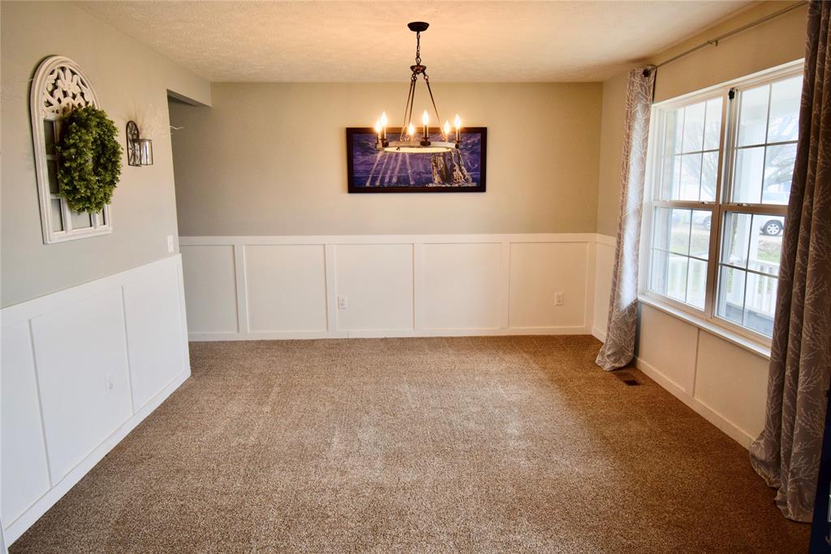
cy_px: 277
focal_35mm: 22
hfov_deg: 77.3
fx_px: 519
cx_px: 416
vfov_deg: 56.1
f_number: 5.3
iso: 500
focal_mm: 15
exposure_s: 1/60
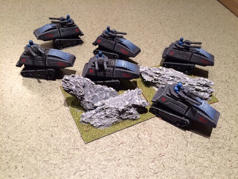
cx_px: 119
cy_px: 90
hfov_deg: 61.6
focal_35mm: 29
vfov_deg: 48.2
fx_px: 199
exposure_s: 1/30
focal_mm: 4.15
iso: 125
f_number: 2.2
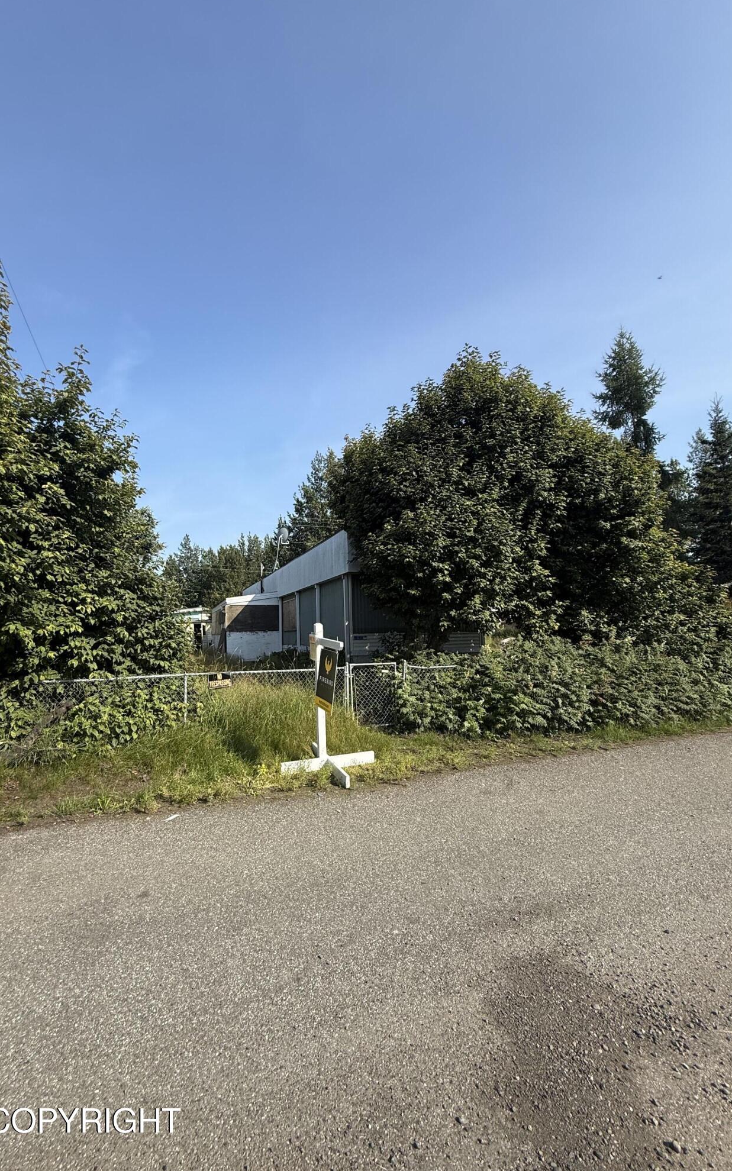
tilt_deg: +7.8
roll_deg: +0.8
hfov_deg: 74.5
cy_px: 583
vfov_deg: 101.5
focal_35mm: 15
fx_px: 479
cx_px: 320
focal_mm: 2.22
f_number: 2.2
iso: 50
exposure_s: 1/1189
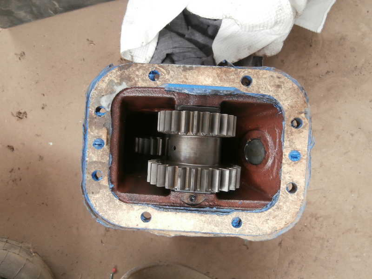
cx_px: 186
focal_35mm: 24
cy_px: 140
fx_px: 258
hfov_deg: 71.6
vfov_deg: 56.8
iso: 200
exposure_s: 1/30
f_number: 3
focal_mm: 4.2
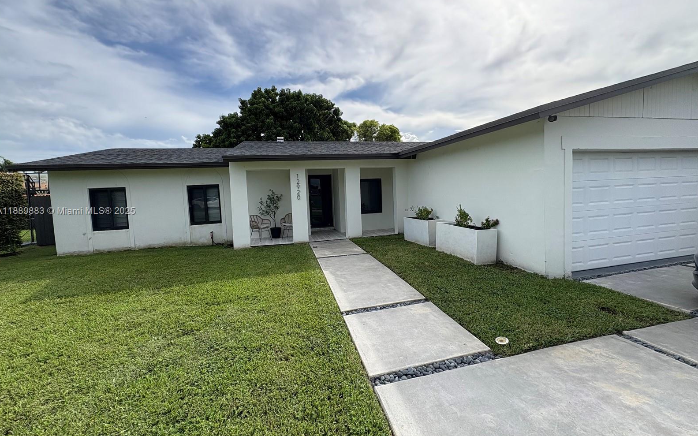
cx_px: 347
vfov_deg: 74.8
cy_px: 212
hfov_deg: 101.5
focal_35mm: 15
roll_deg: +2.6
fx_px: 285
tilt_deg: -2.5
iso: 64
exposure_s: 1/1536
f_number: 2.2
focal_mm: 2.22
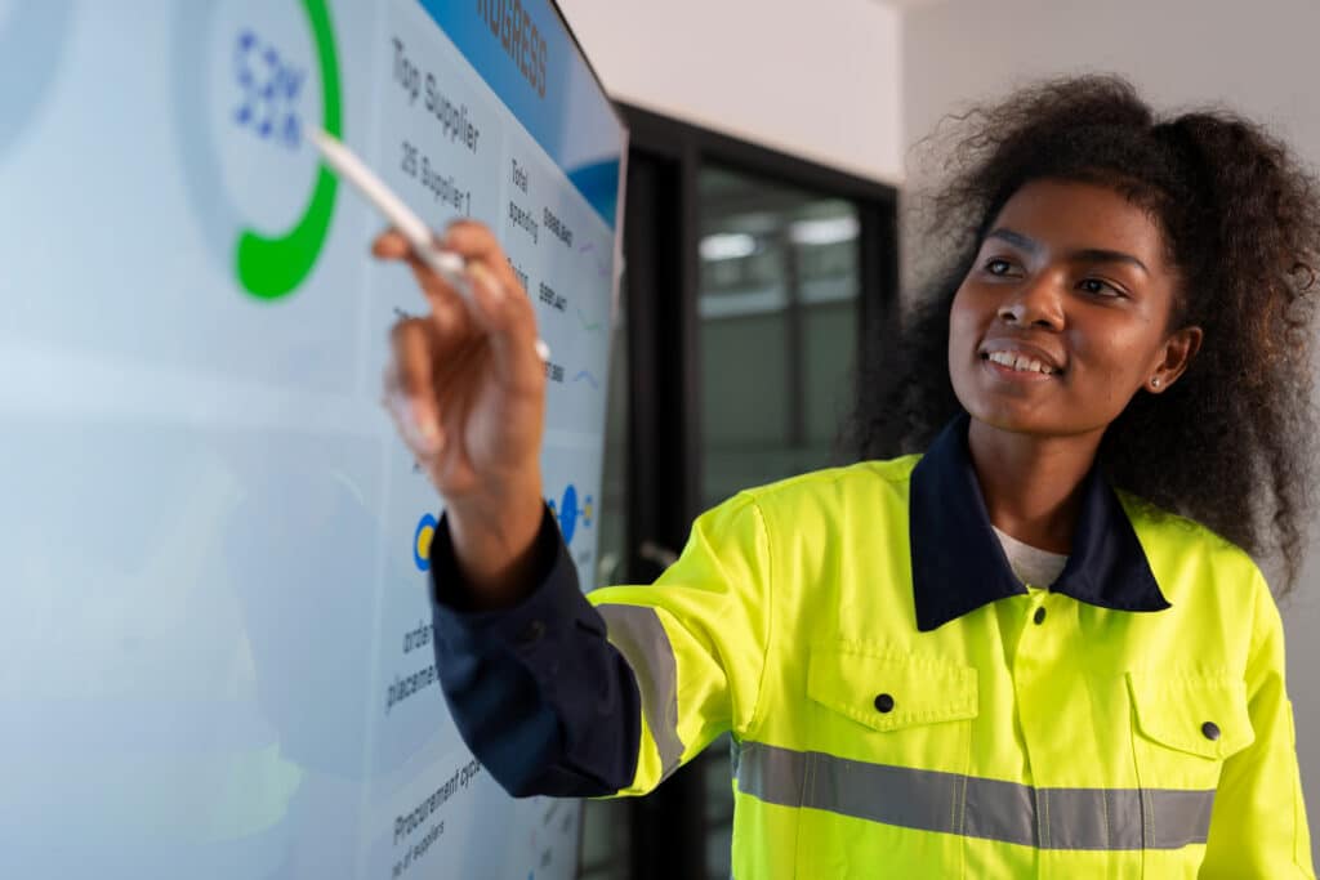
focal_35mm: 35
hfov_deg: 54.4
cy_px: 440
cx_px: 660
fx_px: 1283
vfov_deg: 37.9
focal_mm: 35
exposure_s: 1/160
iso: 250
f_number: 2
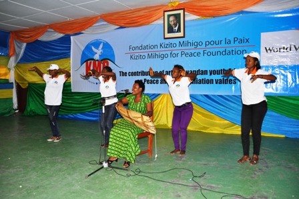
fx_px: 224
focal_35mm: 27
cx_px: 150
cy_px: 100
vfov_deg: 47.9
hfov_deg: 67.4
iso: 800
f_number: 5
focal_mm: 18
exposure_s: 1/125
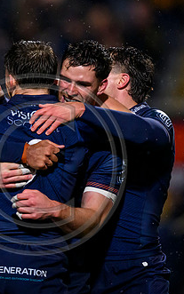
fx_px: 7346
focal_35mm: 916
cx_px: 7
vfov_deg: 2.3
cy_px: 128
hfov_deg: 1.4
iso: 8000
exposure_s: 1/2000
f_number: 3.2
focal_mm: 400
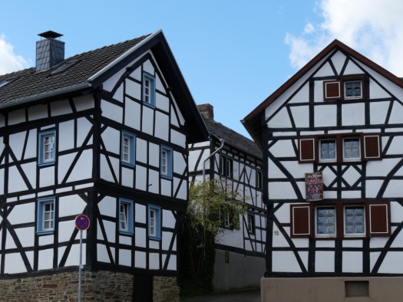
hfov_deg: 30.2
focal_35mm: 64
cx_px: 170
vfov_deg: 22.9
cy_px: 180
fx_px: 745
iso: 200
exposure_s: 1/320
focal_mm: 21
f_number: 7.1
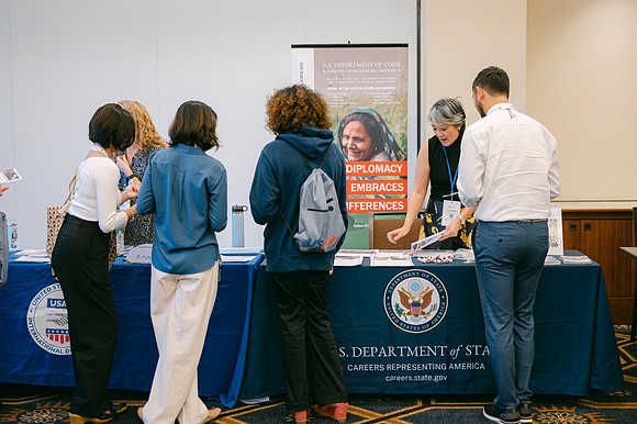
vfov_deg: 26.5
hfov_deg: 39.0
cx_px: 318
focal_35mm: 51
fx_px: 900
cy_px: 212
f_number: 2
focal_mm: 50
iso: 200
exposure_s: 1/125
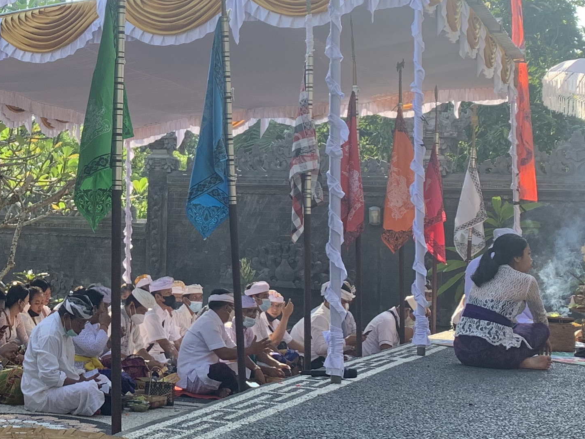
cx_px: 5
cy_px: 146
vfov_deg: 20.1
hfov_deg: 25.4
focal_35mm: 73
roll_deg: -2.5
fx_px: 1234
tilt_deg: +3.7
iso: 25
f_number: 1.8
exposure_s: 1/371
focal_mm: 4.25
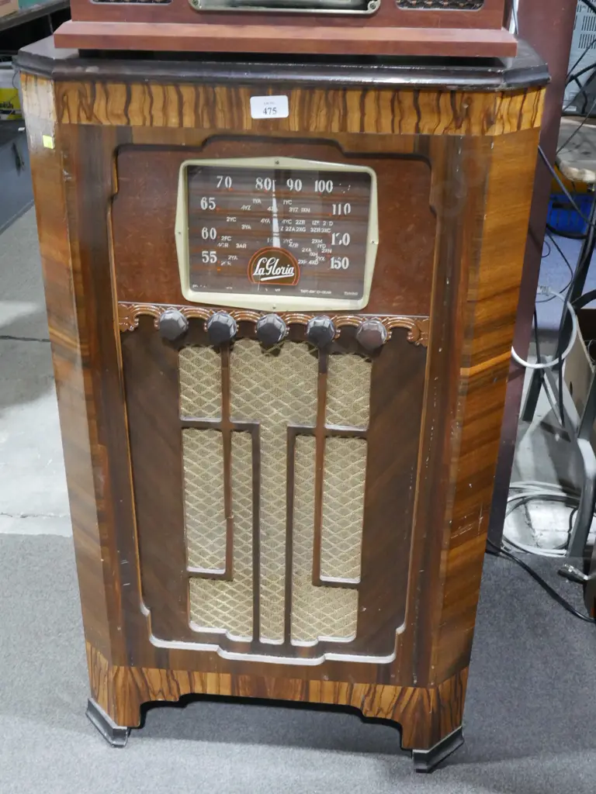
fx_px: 918
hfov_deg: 36.0
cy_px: 397
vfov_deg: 46.8
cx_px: 298
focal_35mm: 40
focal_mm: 20
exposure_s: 1/30
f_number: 9
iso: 3200
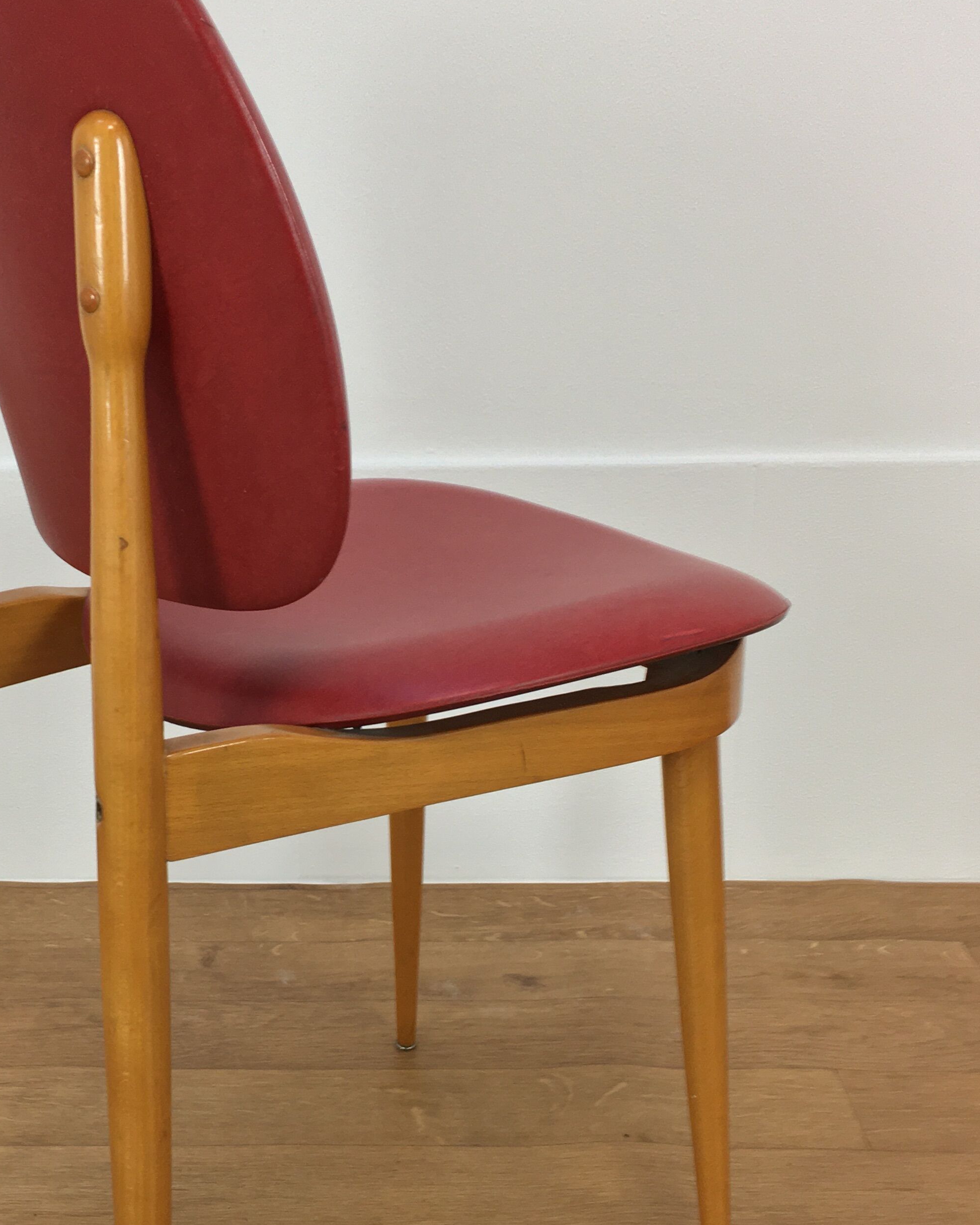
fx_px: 1668
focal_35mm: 46
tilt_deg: -18.5
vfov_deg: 40.3
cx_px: 307
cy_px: 644
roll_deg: -0.2
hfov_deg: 32.4
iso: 50
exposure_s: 1/33
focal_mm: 4.15
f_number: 2.2
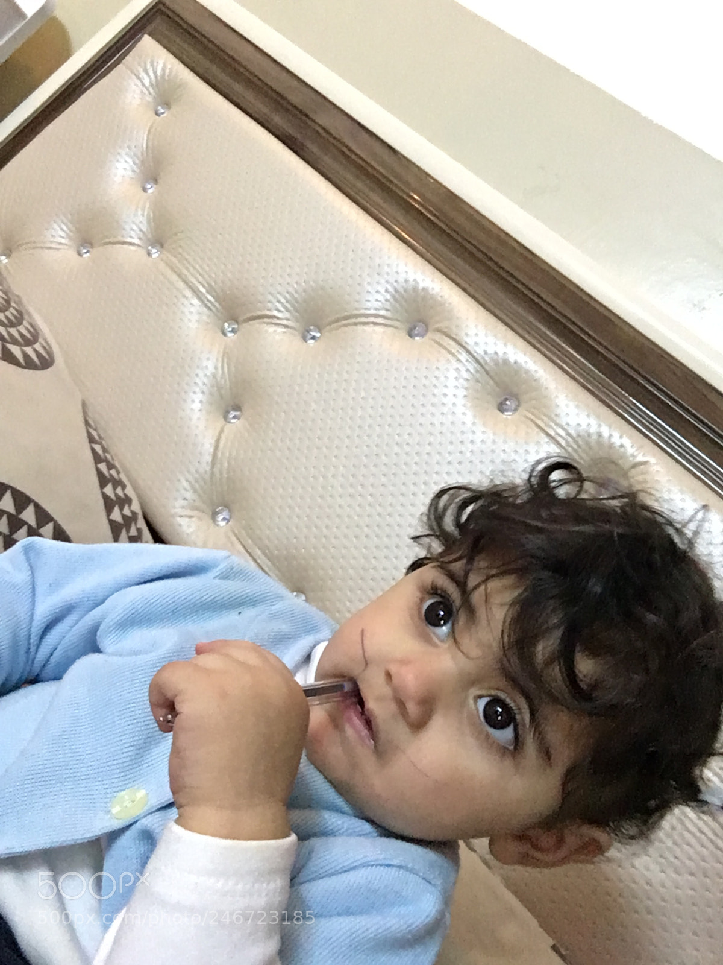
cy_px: 482
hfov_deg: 45.4
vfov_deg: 58.4
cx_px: 362
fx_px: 863
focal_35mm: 31
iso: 640
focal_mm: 2.65
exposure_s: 1/17
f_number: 2.2
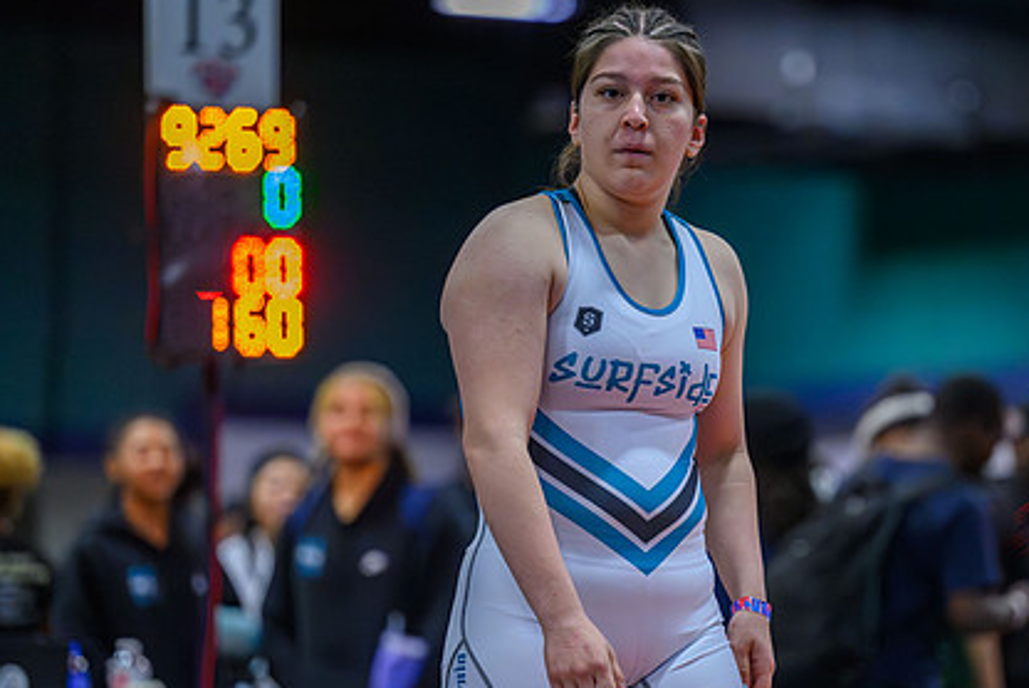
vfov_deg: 6.6
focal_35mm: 209
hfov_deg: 9.8
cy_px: 363
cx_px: 616
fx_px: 5978
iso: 14400
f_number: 2.8
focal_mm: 150
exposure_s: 1/800
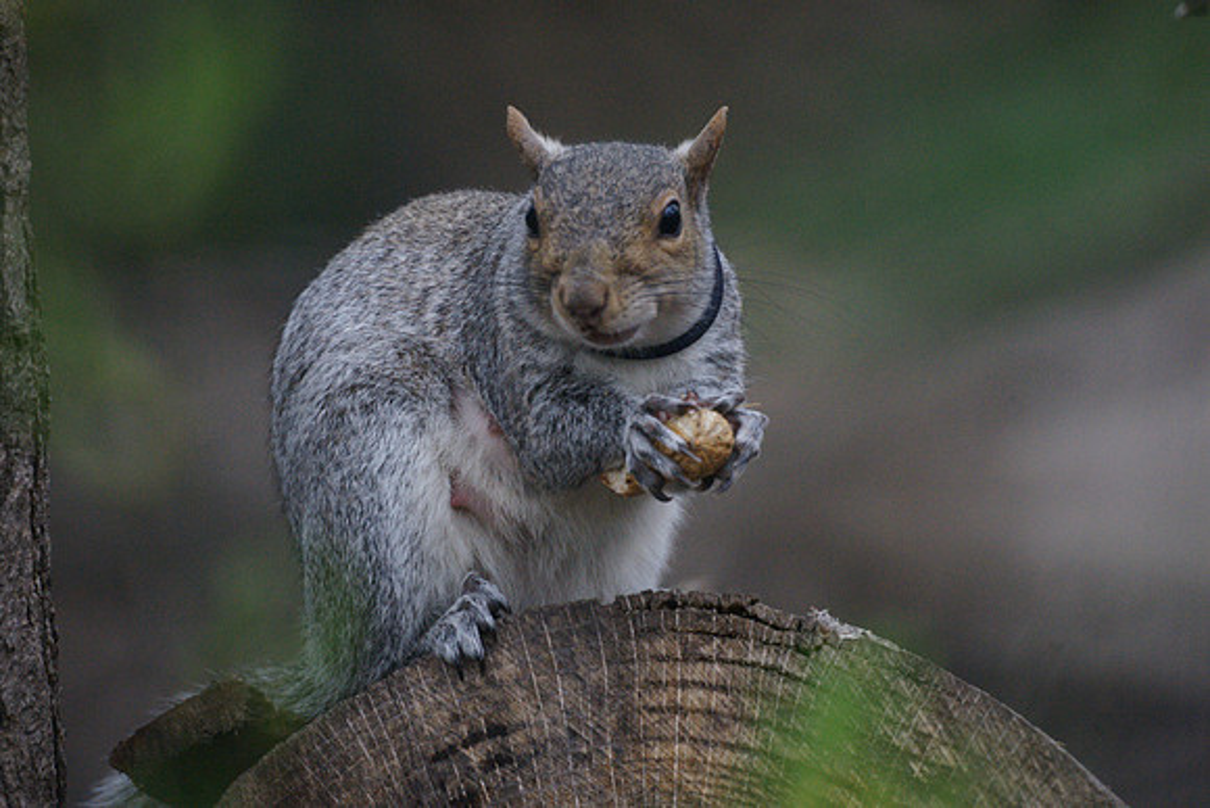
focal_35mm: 750
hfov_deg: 2.7
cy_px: 404
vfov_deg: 1.8
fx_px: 25213
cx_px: 605
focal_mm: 500
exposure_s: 1/160
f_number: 8
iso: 1600
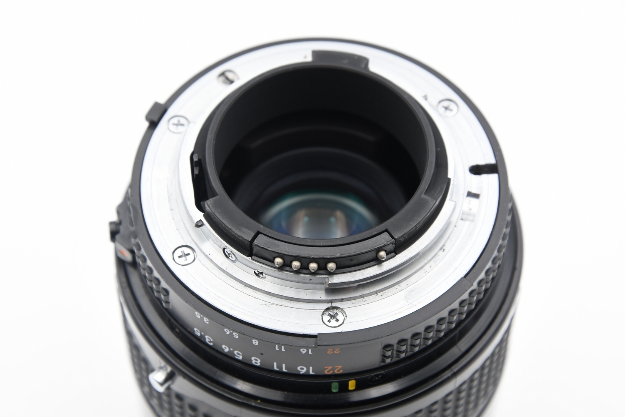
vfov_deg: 11.4
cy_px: 208
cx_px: 312
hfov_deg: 17.1
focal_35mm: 120
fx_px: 2083
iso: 800
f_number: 8
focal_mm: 80
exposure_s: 1/100
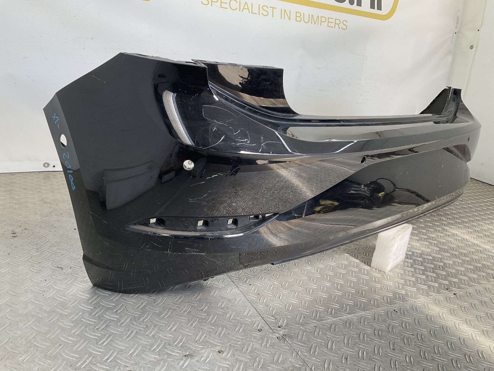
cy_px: 186
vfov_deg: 48.2
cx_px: 247
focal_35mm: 29
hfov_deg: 61.7
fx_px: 414
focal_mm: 3
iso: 16
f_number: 1.8
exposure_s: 1/127
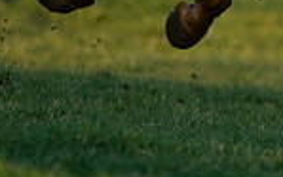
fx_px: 11834
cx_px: 406
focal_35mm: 1535
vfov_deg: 0.9
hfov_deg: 1.4
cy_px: -241
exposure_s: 1/2000
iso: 1000
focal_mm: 300
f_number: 5.6
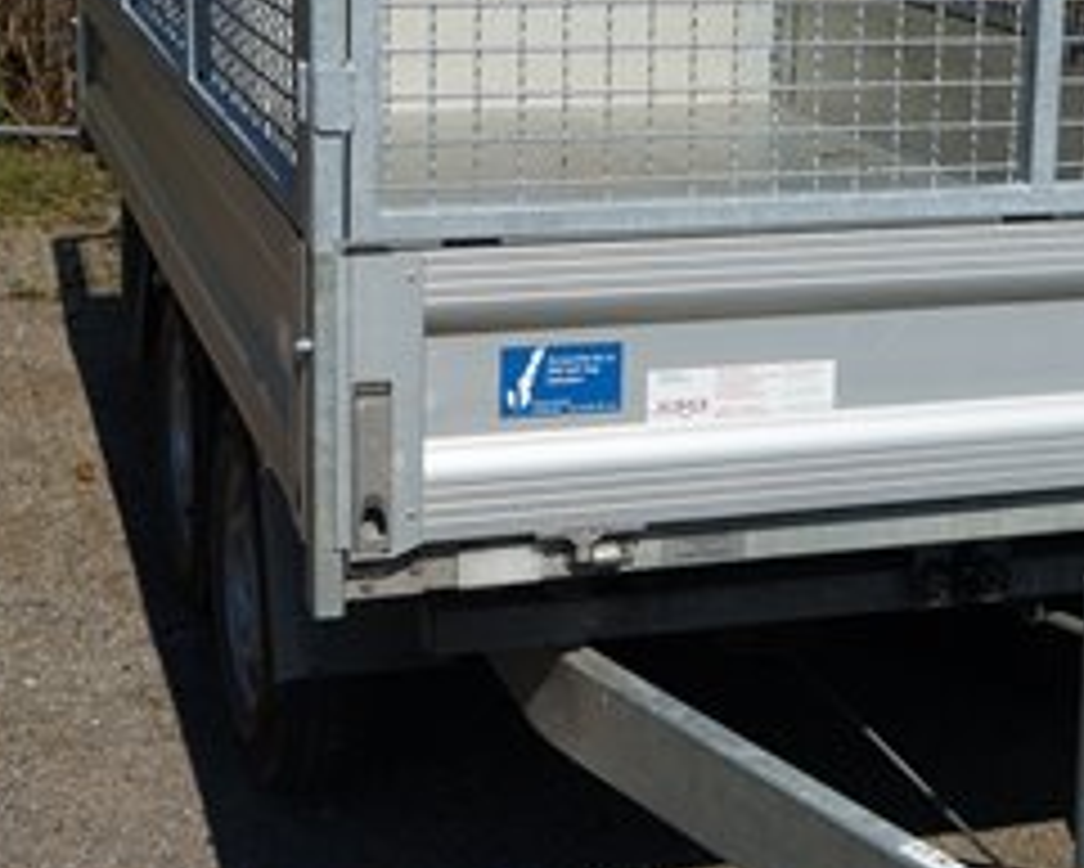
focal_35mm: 70
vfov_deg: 21.6
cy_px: 173
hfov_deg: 27.0
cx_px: 697
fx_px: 2247
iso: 100
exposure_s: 1/1000
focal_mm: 36
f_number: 5.6
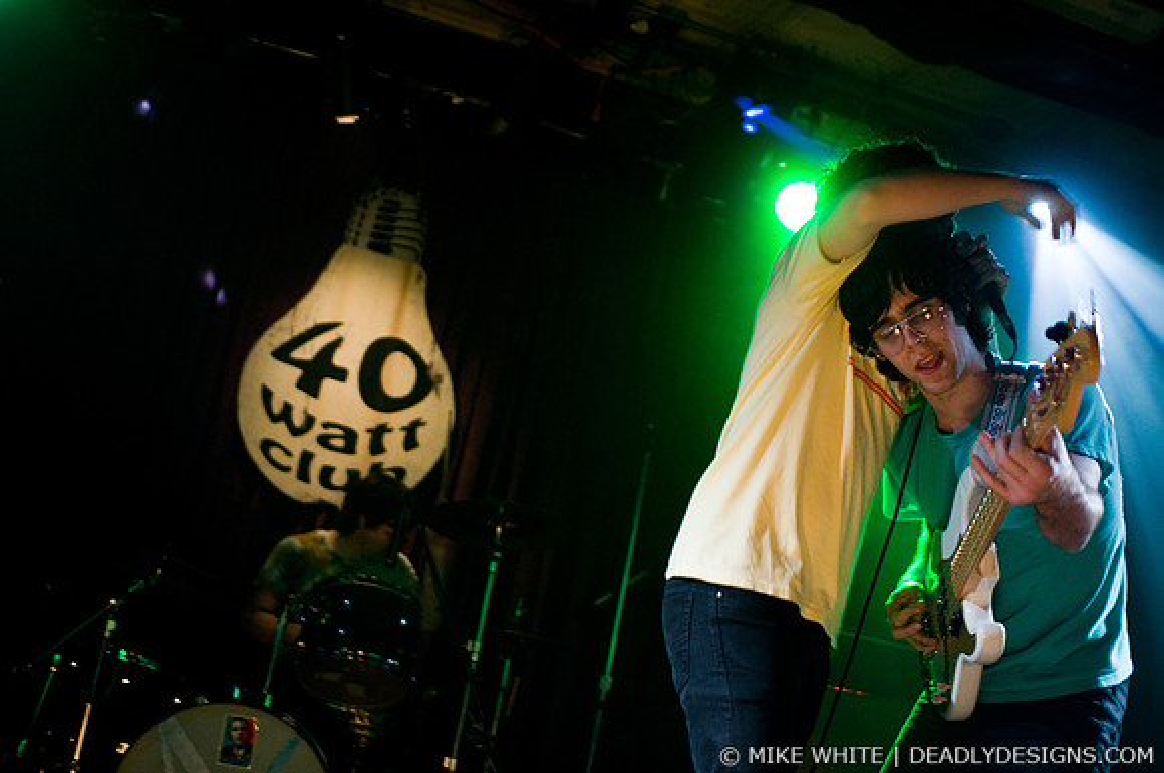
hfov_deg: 43.7
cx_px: 582
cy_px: 386
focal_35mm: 45
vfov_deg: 29.8
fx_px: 1453
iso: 800
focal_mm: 30
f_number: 1.6
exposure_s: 1/80
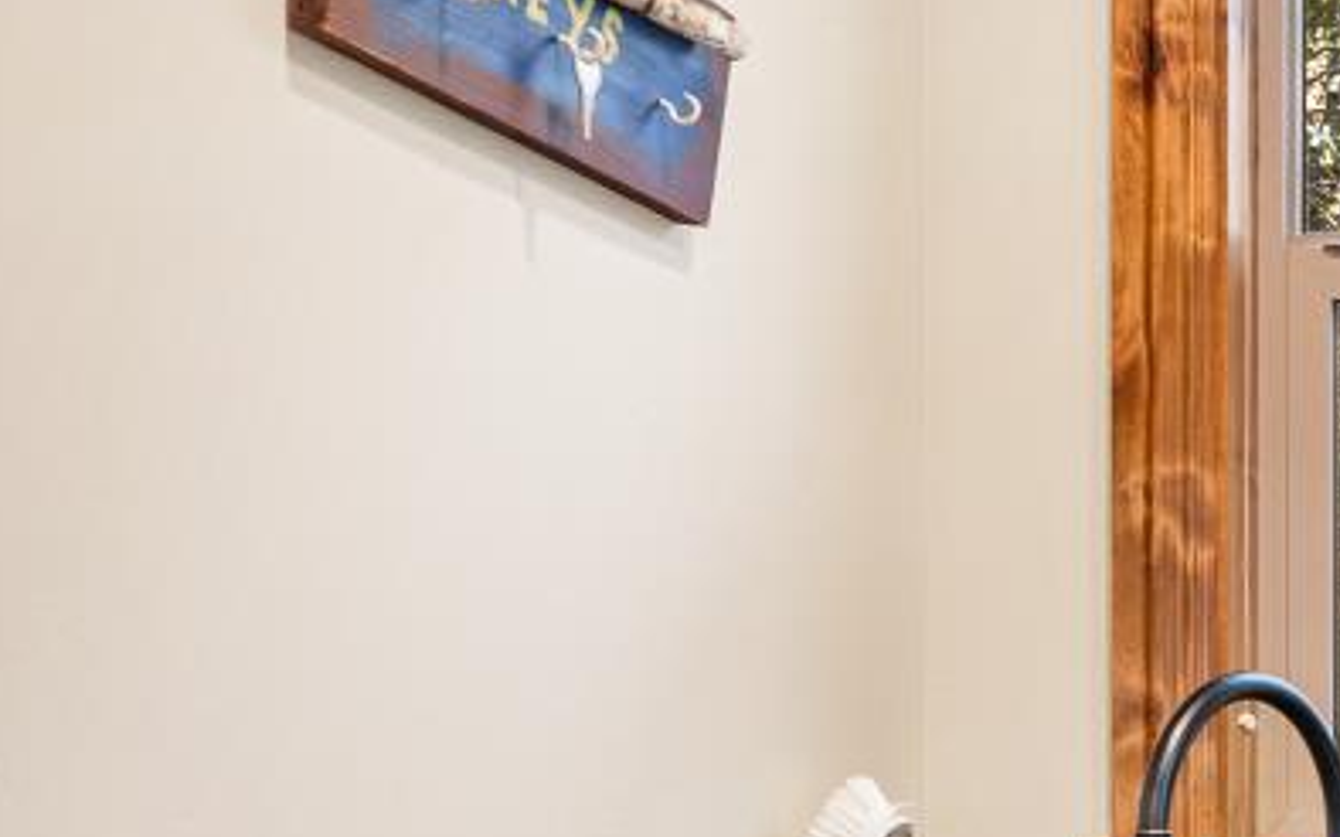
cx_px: 1983
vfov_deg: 19.4
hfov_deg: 24.5
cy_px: 738
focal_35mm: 66
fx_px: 2410
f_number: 4.5
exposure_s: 1/3
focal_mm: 17
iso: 400
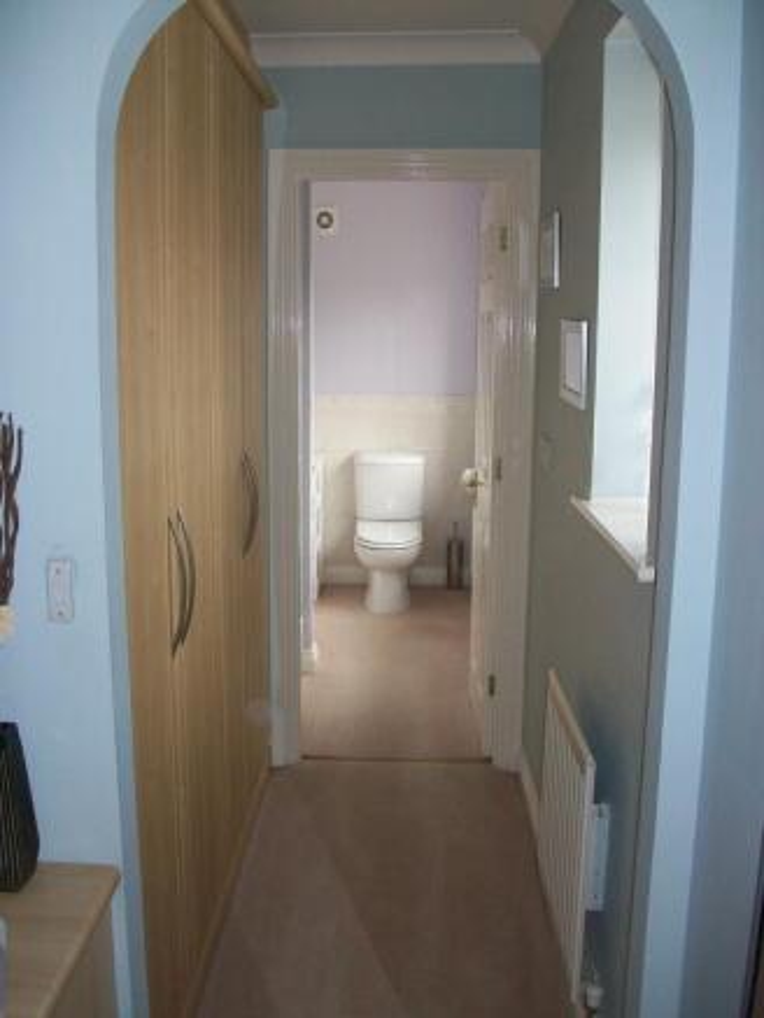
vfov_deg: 53.9
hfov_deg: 41.8
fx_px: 1000
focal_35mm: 34
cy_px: 509
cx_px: 382
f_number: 2.8
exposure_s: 1/60
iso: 120
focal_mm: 5.7
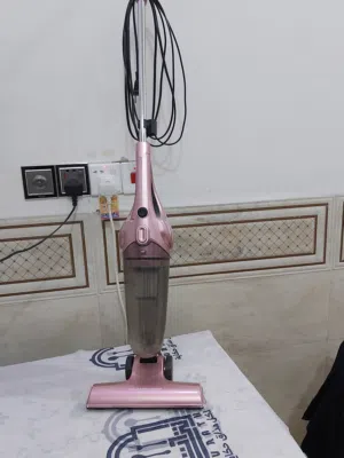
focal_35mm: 26
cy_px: 229
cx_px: 172
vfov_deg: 67.3
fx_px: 345
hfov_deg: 53.1
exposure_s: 1/50
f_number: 1.7
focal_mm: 3.92
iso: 125
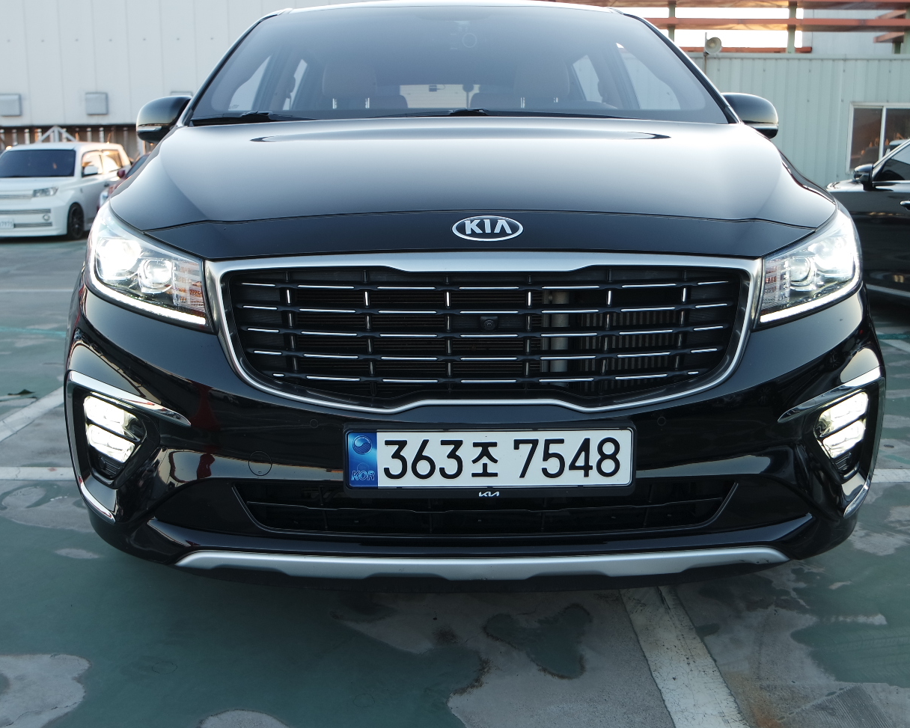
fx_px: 862
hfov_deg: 55.6
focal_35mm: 32
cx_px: 427
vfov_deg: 45.7
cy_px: 316
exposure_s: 1/60
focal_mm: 16
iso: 100
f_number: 3.5
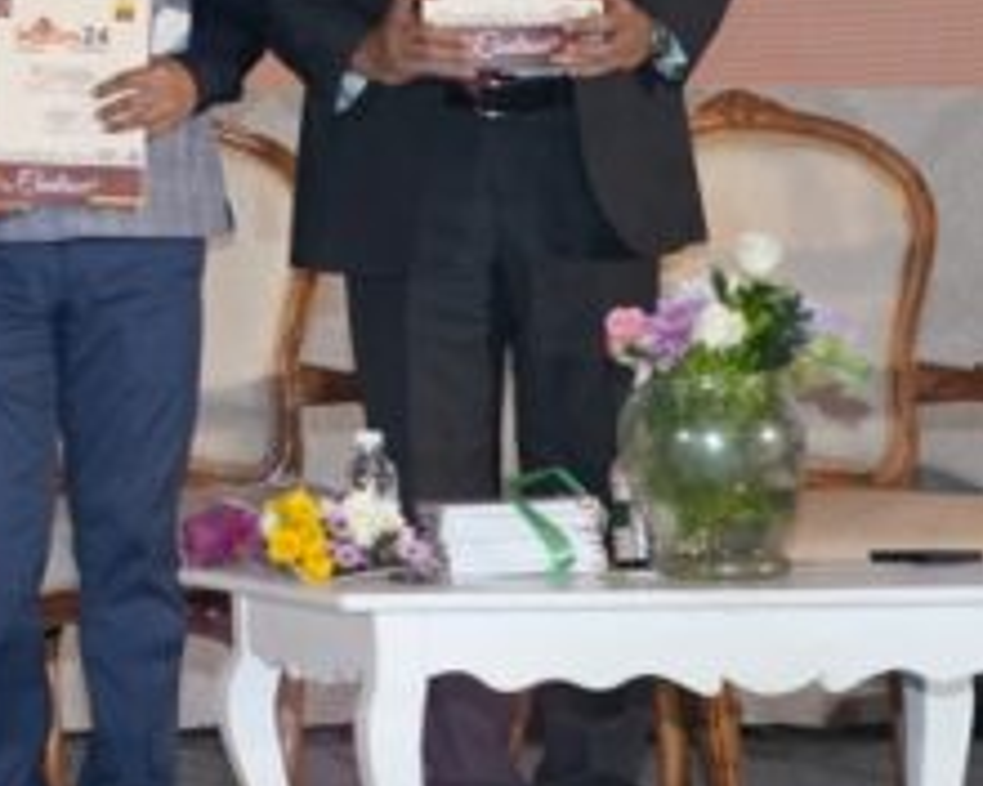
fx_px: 4451
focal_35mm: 153
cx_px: -777
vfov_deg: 9.9
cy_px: -176
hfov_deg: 11.7
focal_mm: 35
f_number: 5.6
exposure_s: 1/125
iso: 1250
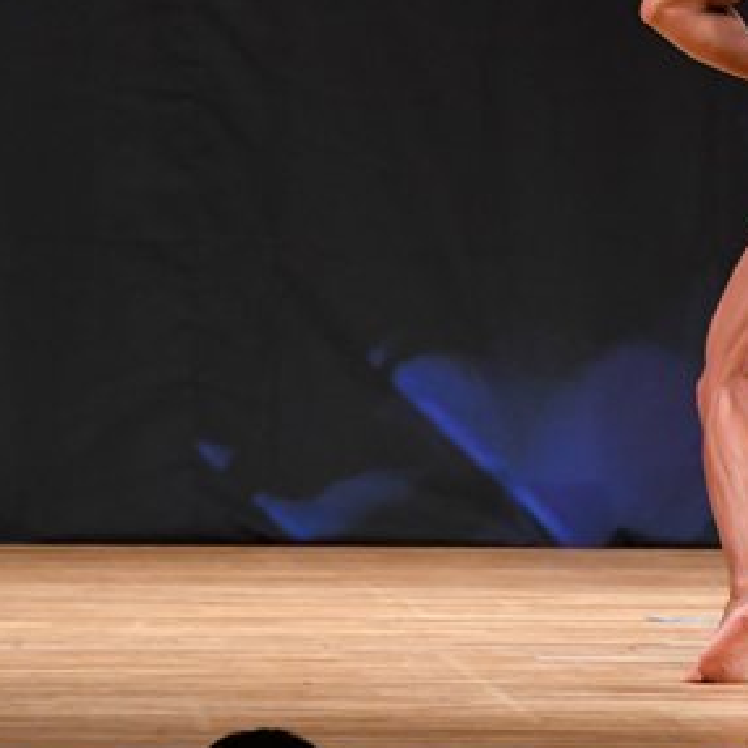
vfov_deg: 3.0
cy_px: 157
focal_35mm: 586
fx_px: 14326
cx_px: 919
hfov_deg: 3.0
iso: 3200
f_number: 5.6
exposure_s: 1/400
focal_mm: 170
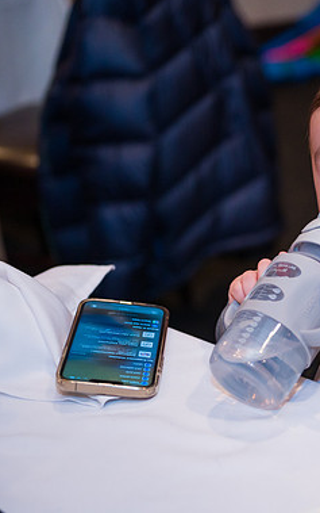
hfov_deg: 15.6
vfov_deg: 25.5
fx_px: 1130
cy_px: 254
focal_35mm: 81
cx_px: 367
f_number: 3.2
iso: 1600
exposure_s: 1/200
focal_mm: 52
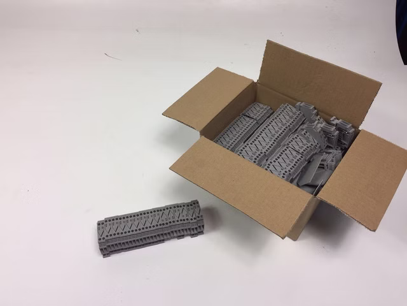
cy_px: 153
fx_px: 341
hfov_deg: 61.7
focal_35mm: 29
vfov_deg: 48.2
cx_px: 204
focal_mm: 4.15
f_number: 2.2
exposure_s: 1/100
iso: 50
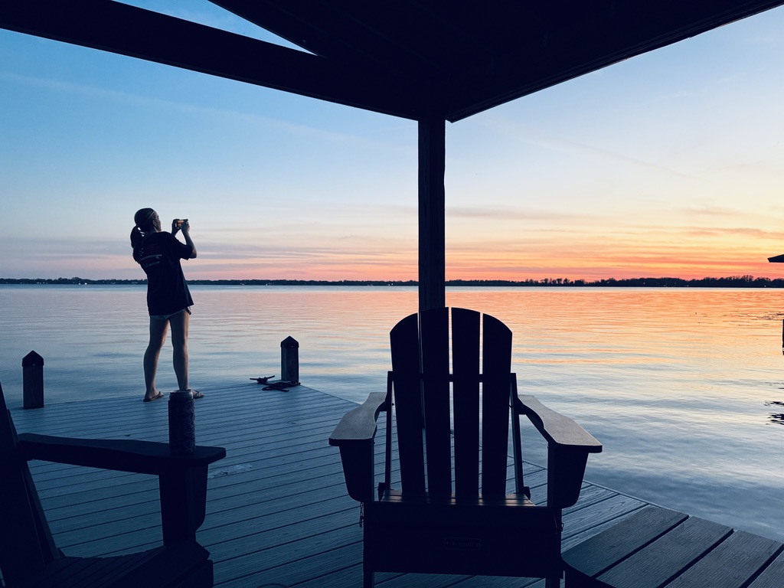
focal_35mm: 24
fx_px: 544
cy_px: 294
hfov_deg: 71.6
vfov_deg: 56.8
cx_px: 392
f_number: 1.78
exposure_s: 1/60
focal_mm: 6.76
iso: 320
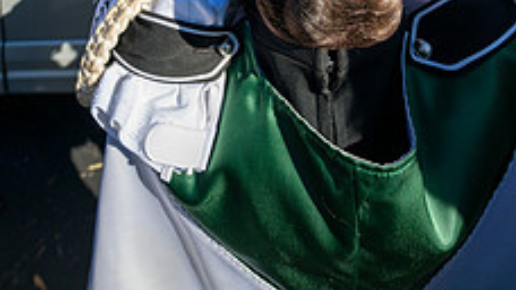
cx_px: 224
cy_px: -161
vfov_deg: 26.6
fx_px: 397
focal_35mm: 29
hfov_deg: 65.8
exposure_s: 1/2000
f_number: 5
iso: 400
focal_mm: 14
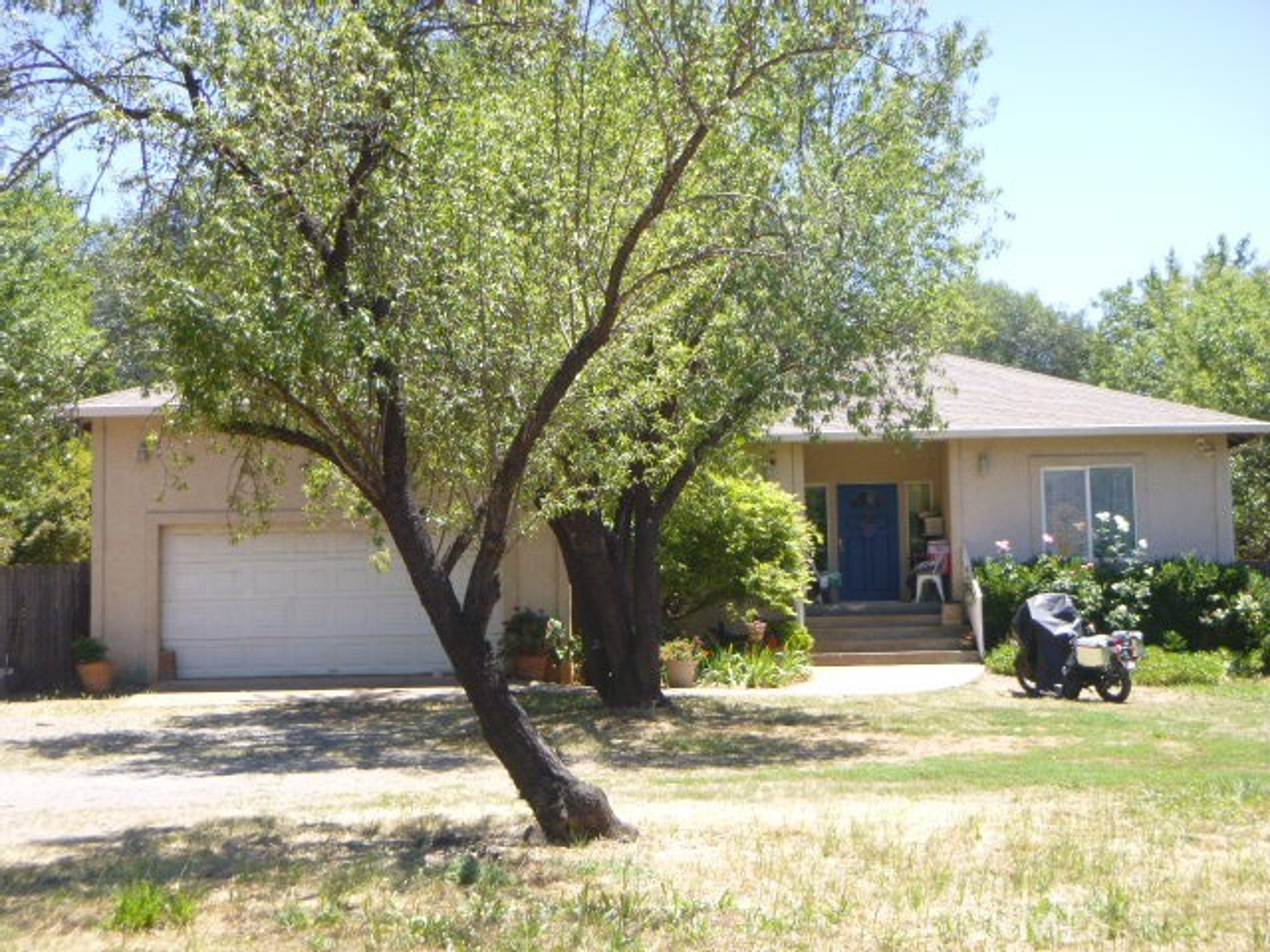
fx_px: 2275
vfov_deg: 23.7
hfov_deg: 31.2
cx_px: 635
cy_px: 476
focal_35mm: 62
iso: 100
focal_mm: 11.1
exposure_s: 1/100
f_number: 5.3
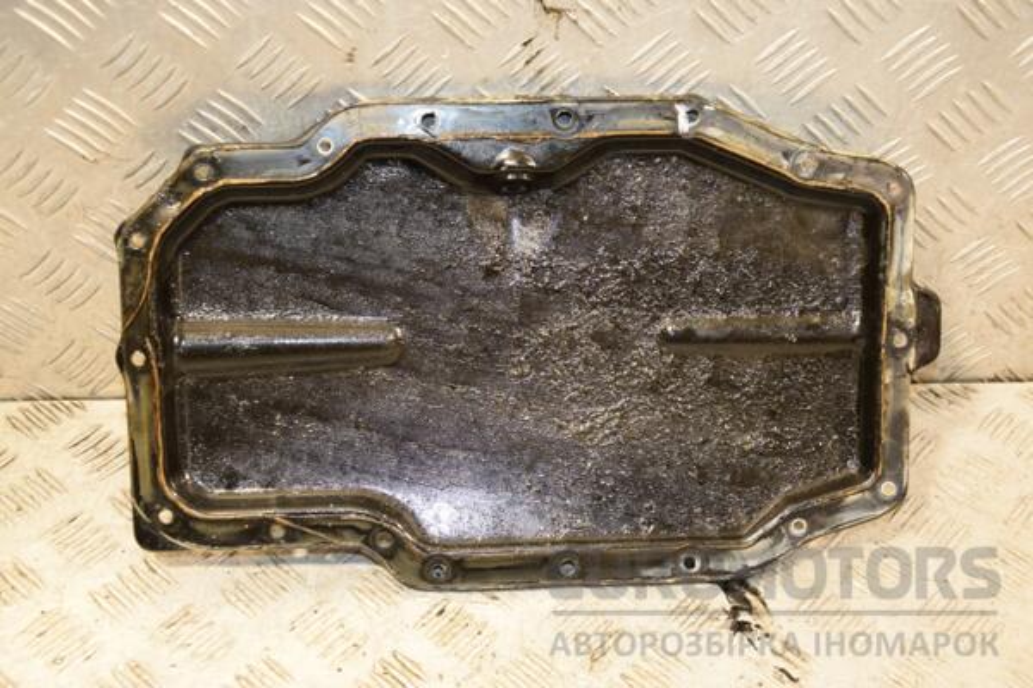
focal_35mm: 52
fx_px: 1506
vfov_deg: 25.8
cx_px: 516
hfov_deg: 37.9
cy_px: 344
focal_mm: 35
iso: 800
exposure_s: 1/125
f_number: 5
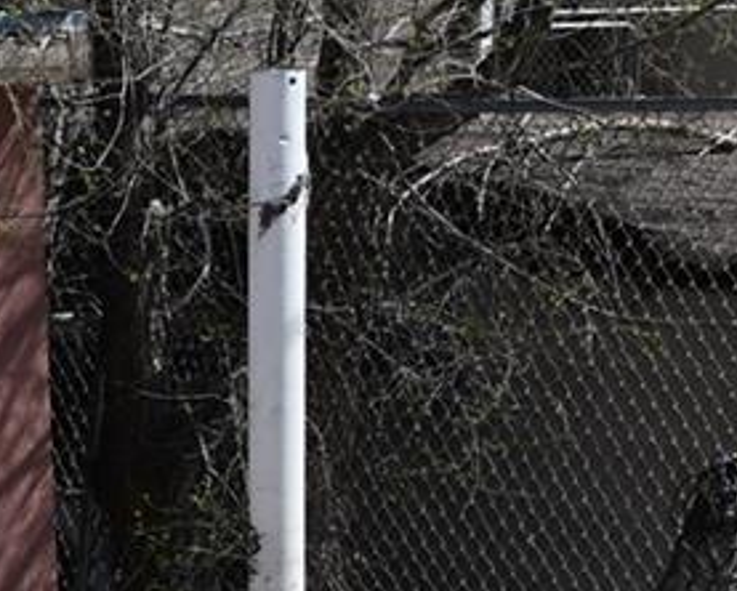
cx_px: -1211
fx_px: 5675
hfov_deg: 6.9
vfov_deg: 6.0
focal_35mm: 260
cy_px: 305
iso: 100
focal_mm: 48
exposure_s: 1/200
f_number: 11
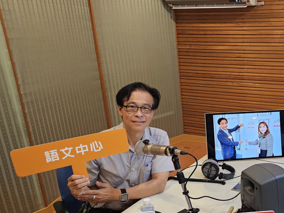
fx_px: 328
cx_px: 242
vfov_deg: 35.6
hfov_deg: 43.7
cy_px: 141
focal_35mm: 40
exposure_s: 1/120
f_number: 1.7
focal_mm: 6.3
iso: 400
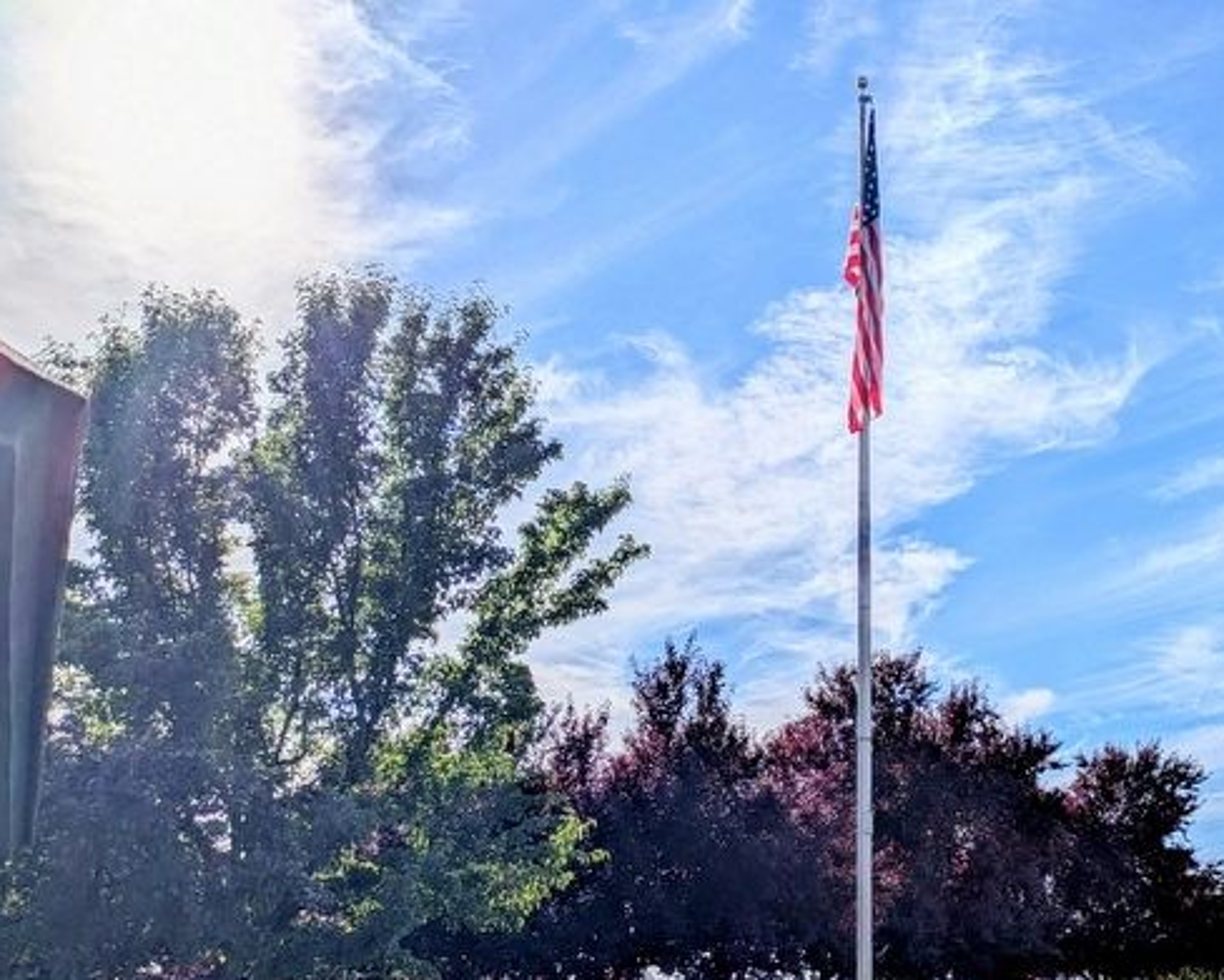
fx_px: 1450
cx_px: 956
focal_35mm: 40
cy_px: 593
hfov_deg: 43.9
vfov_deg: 37.2
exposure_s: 1/14286
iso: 50
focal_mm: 5.43
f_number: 1.89
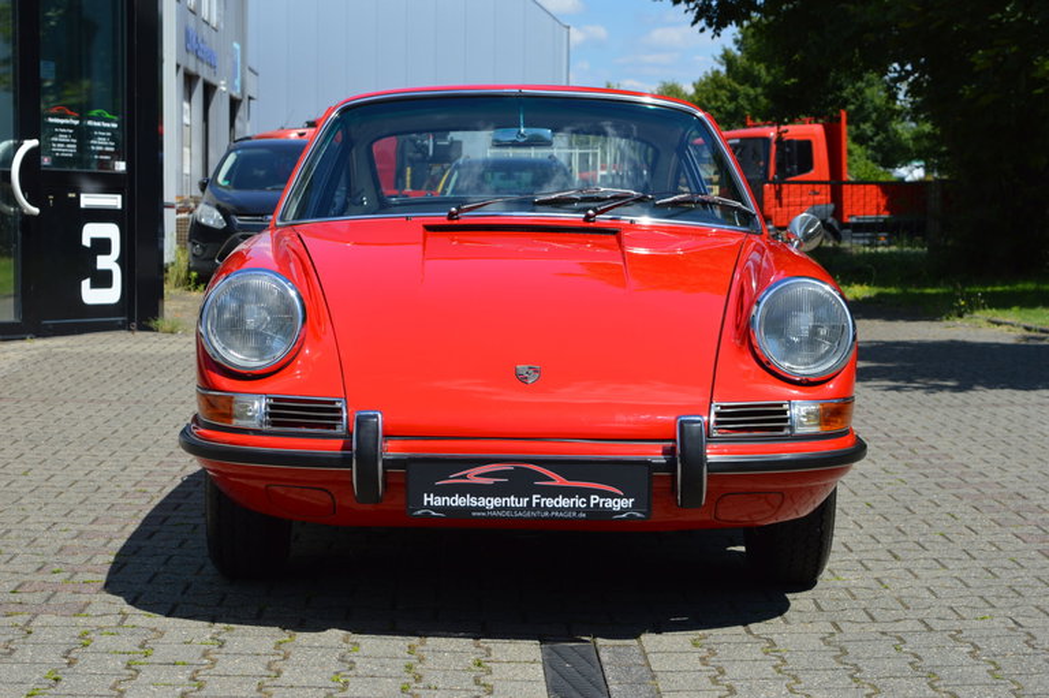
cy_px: 349
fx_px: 2271
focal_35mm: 78
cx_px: 524
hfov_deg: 26.0
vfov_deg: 17.5
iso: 100
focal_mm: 52
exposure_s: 1/320
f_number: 9
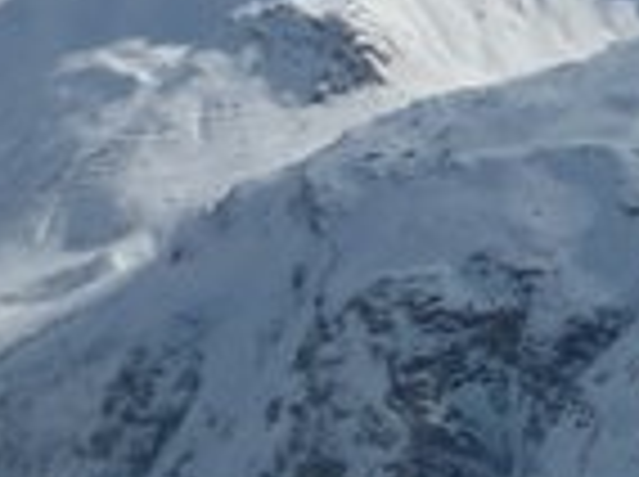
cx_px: 1638
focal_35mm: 158
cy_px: -54
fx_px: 2912
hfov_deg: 10.4
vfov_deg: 9.3
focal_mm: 4.9
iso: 80
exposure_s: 1/250
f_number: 10
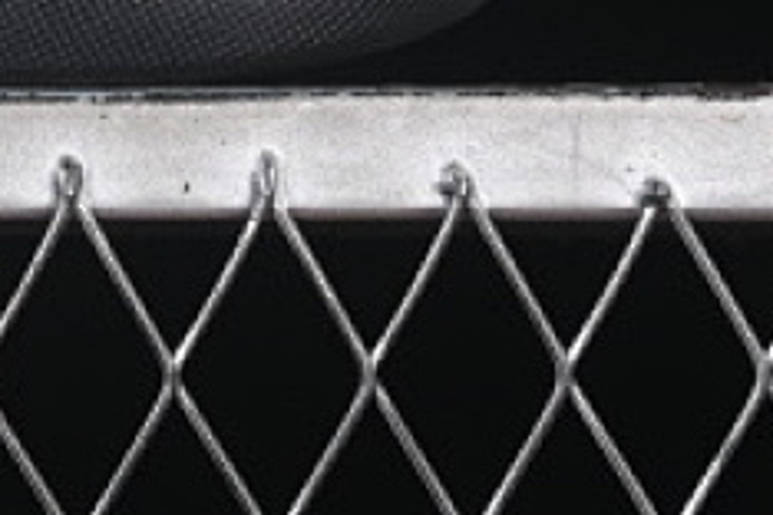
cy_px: -650
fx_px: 7429
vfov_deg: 3.9
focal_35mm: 346
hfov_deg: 5.9
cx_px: -618
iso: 160
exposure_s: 1/60
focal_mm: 50
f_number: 6.3
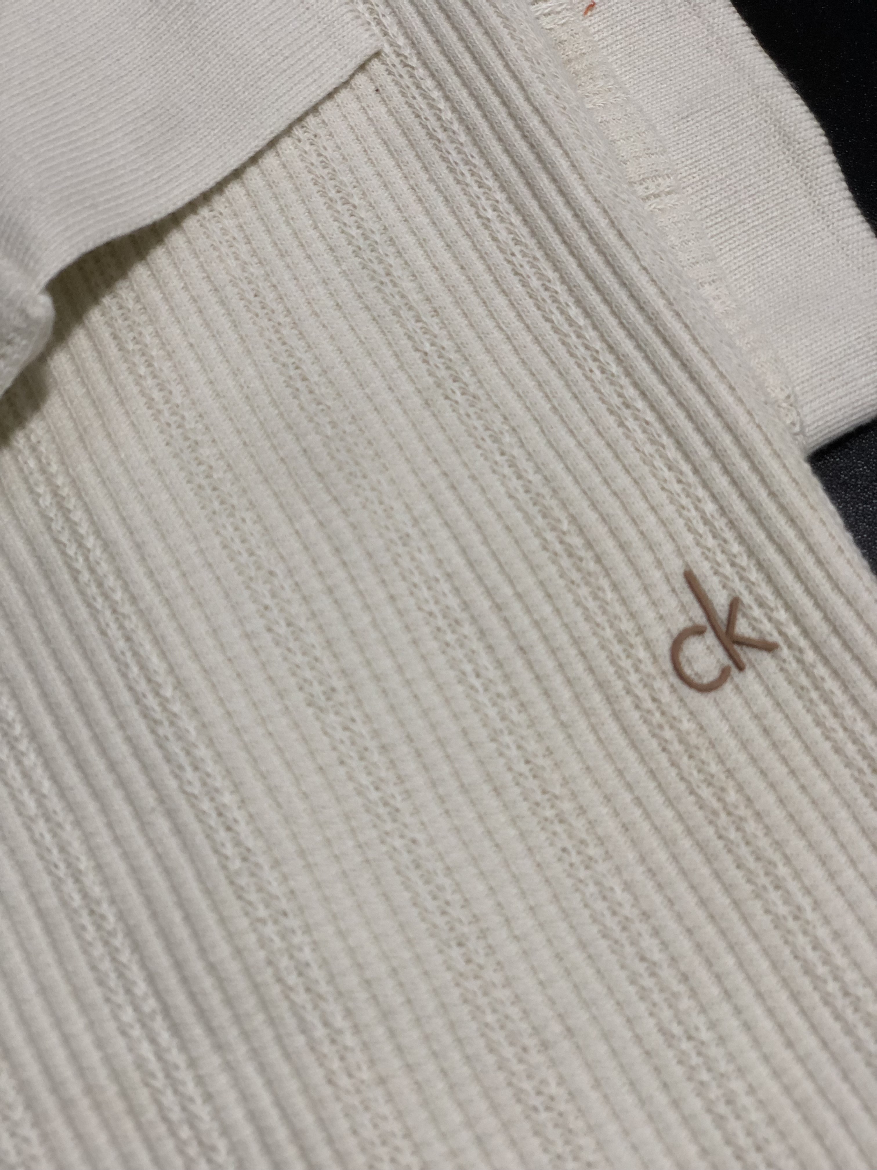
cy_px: 585
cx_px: 438
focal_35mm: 52
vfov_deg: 36.8
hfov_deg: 28.0
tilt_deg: -66.4
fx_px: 1757
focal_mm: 6
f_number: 2.4
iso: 50
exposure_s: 1/60
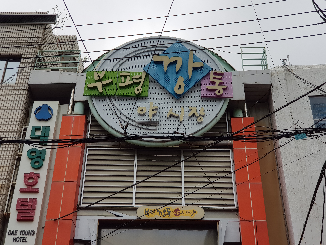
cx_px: 163
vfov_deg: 28.0
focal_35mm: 52
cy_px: 122
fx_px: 490
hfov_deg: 36.8
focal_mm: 6
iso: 25
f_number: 2.4
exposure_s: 1/1028
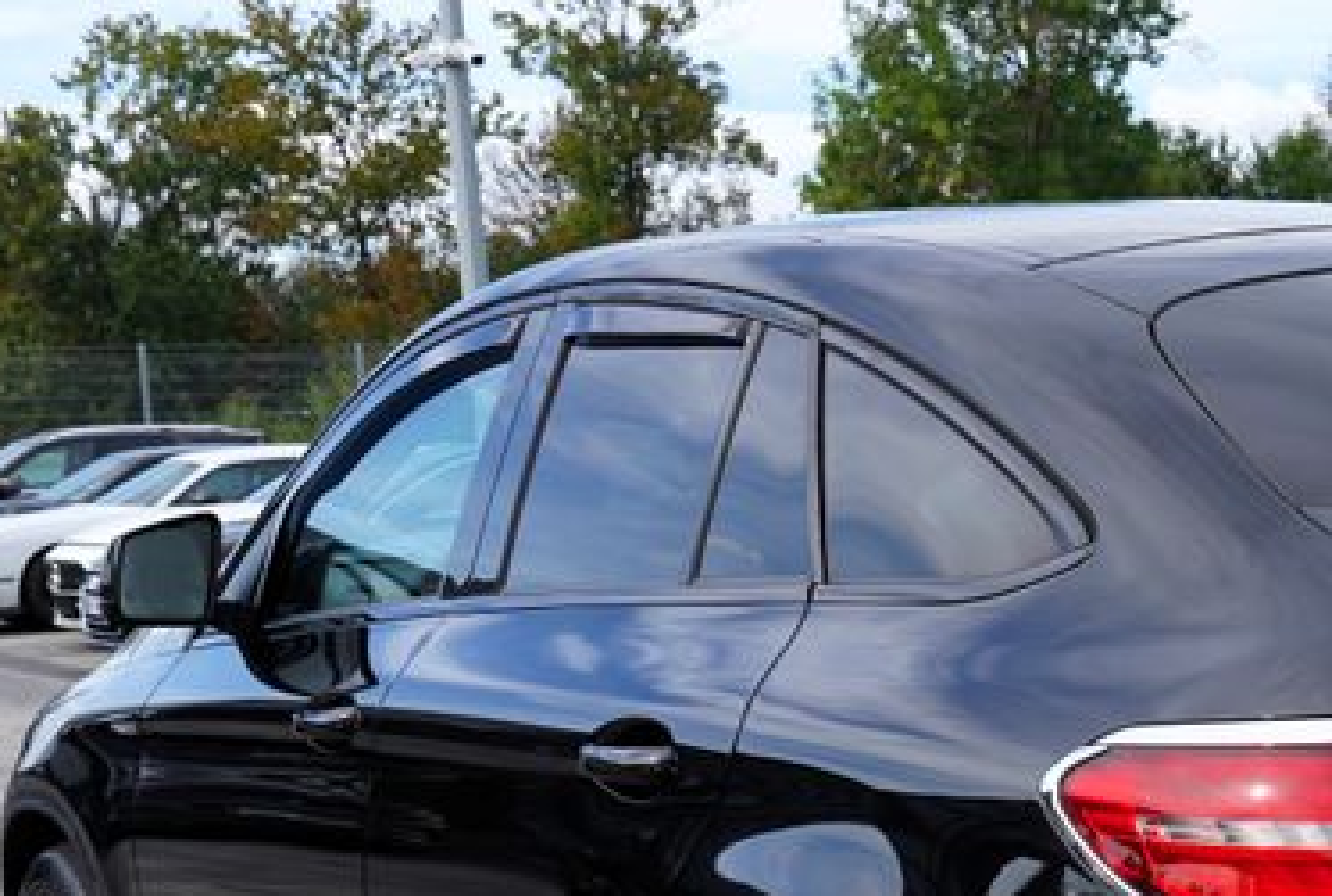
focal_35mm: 85
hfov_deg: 22.7
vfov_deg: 15.9
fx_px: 3154
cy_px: 882
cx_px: 1393
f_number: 7.1
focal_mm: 31
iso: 100
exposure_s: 1/250
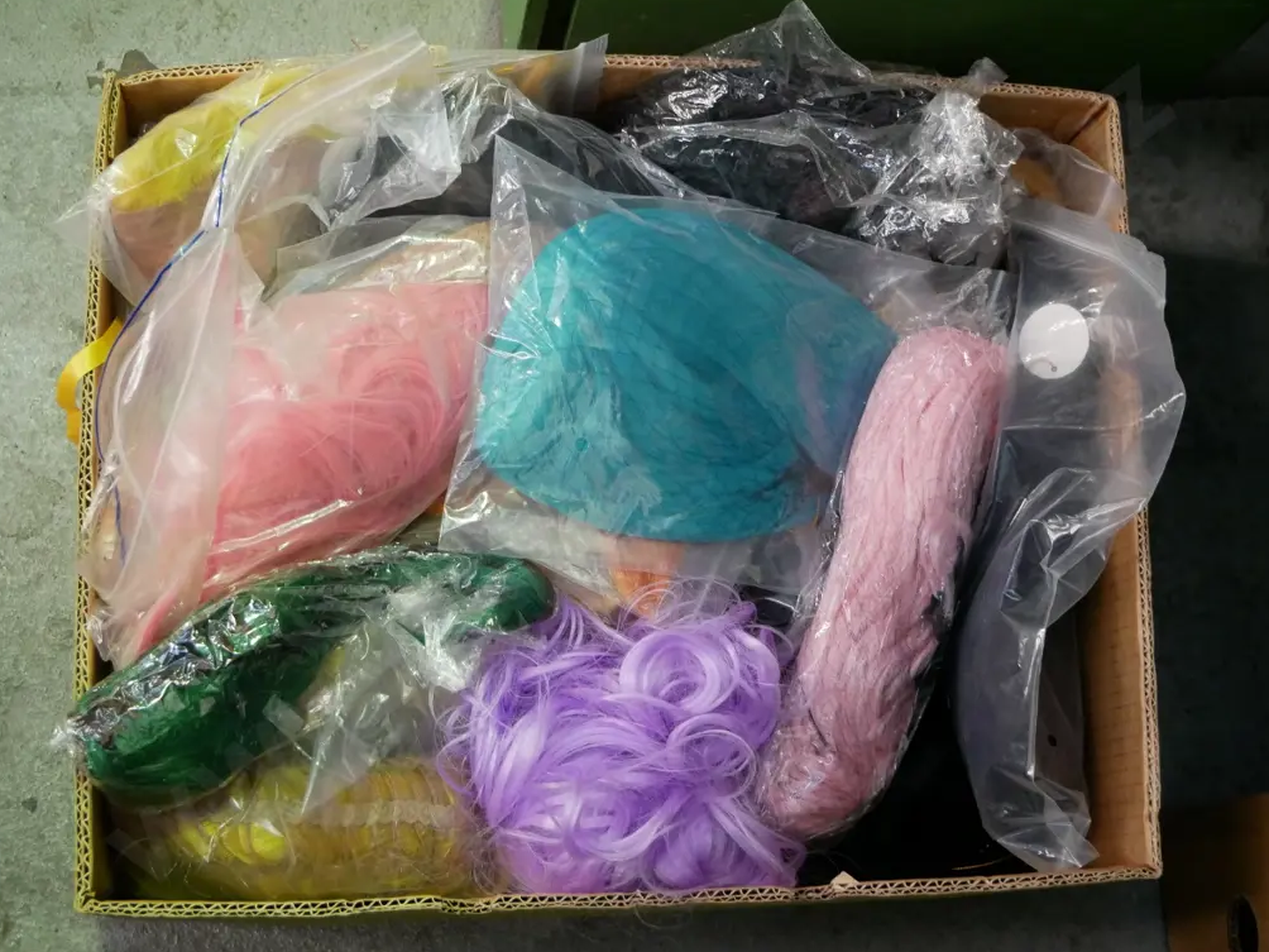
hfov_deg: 37.5
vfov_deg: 28.6
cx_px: 638
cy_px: 478
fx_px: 1870
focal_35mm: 51
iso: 2500
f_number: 4.5
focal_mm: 25
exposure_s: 1/60
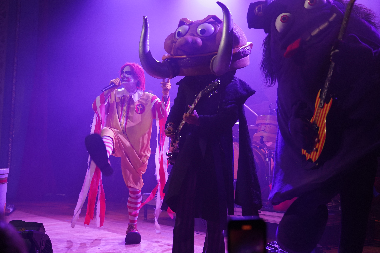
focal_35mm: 45
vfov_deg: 29.9
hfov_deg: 43.6
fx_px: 475
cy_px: 126
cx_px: 190
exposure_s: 1/160
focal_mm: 45
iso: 2000
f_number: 4
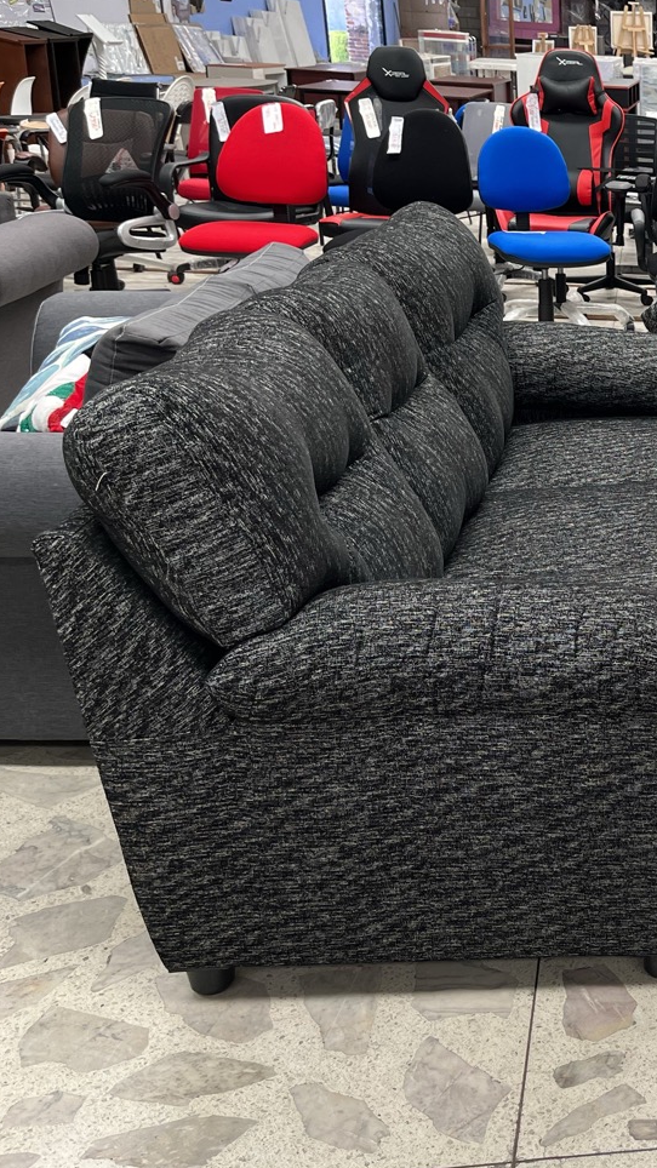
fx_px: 1456
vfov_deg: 43.7
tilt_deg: -22.1
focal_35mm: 47
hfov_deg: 21.9
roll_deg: -4.2
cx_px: 936
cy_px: 545
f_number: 1.6
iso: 50
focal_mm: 5.1
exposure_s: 1/121
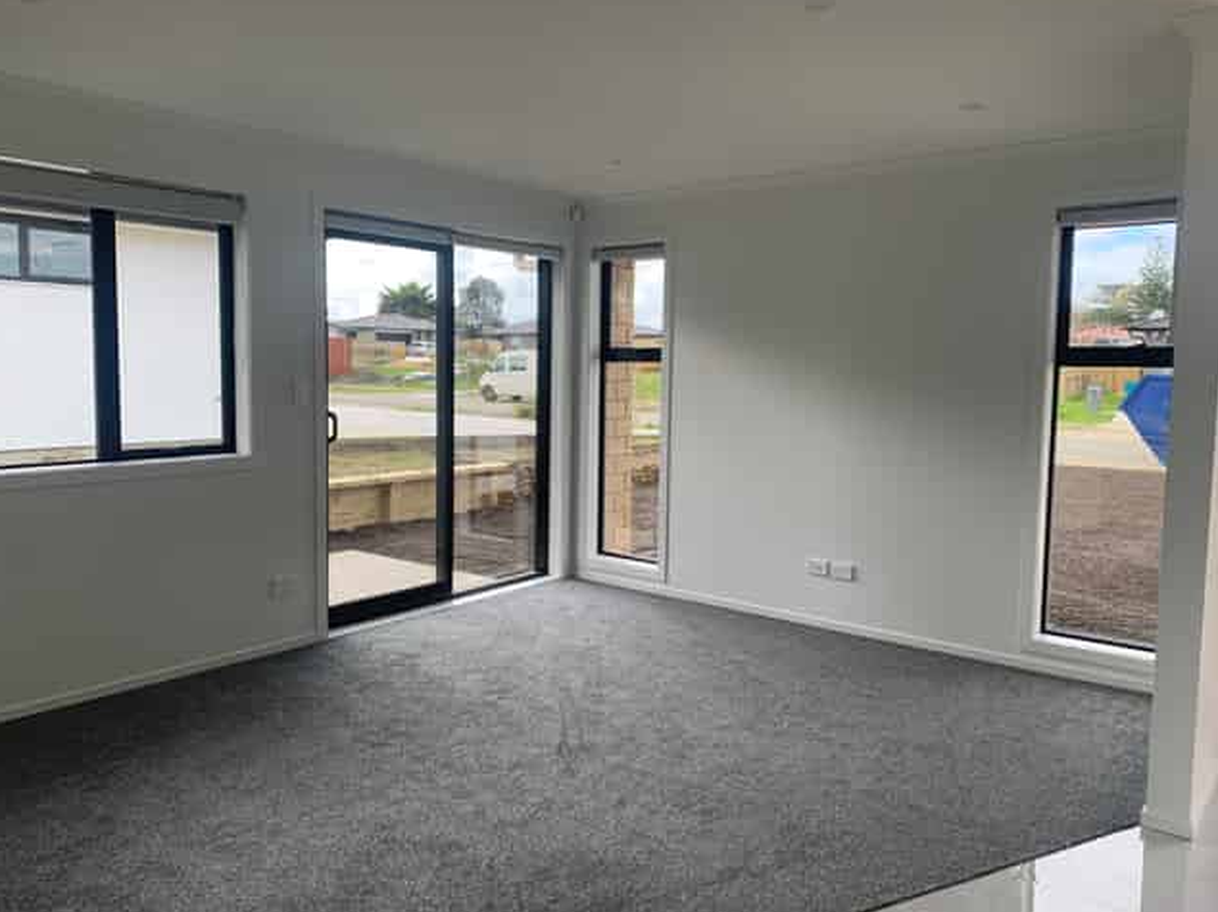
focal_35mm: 27
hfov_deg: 65.3
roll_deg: -1.1
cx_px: 592
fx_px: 950
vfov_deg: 51.3
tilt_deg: -5.1
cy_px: 448
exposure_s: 1/121
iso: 25
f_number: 1.8
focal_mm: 4.25
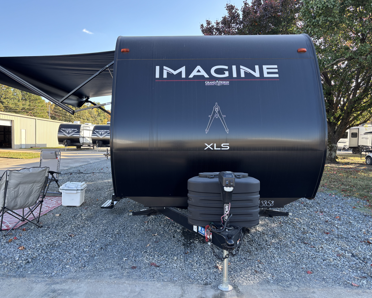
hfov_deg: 62.1
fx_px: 308
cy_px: 149
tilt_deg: -2.0
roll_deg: -0.5
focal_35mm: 28
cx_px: 173
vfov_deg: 51.5
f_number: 1.6
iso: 50
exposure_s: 1/328
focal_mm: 5.96
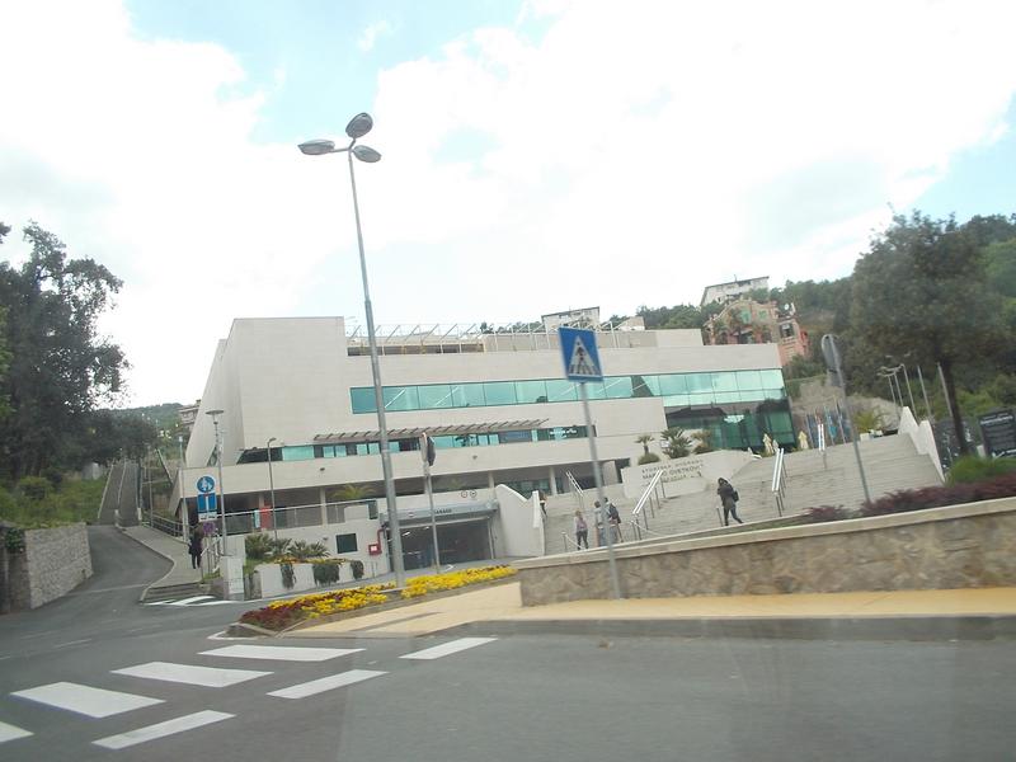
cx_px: 508
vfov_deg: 48.2
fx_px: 851
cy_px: 381
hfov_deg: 61.7
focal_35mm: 29
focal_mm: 4.1
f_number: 3.3
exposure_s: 1/250
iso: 80
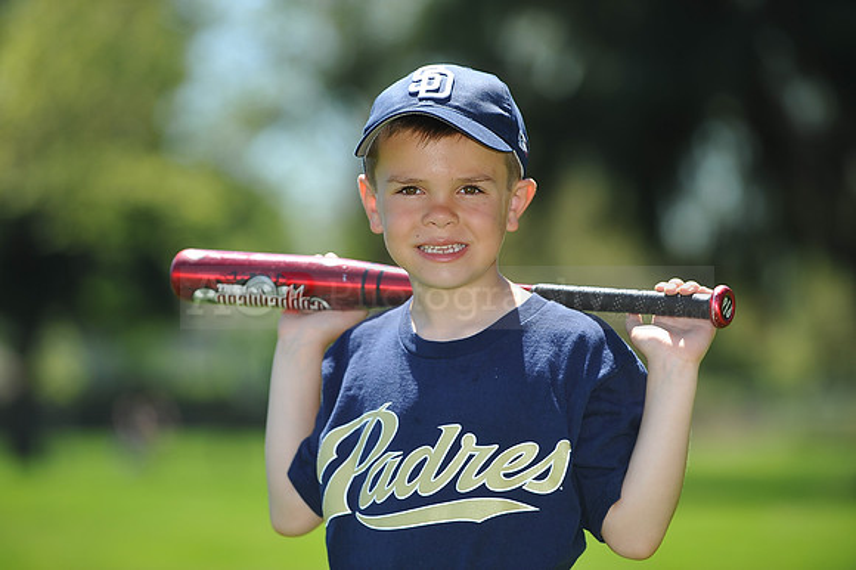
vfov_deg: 6.9
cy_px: 285
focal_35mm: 200
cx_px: 428
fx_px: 4753
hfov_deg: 10.3
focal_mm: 200
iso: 200
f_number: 4.5
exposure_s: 1/800
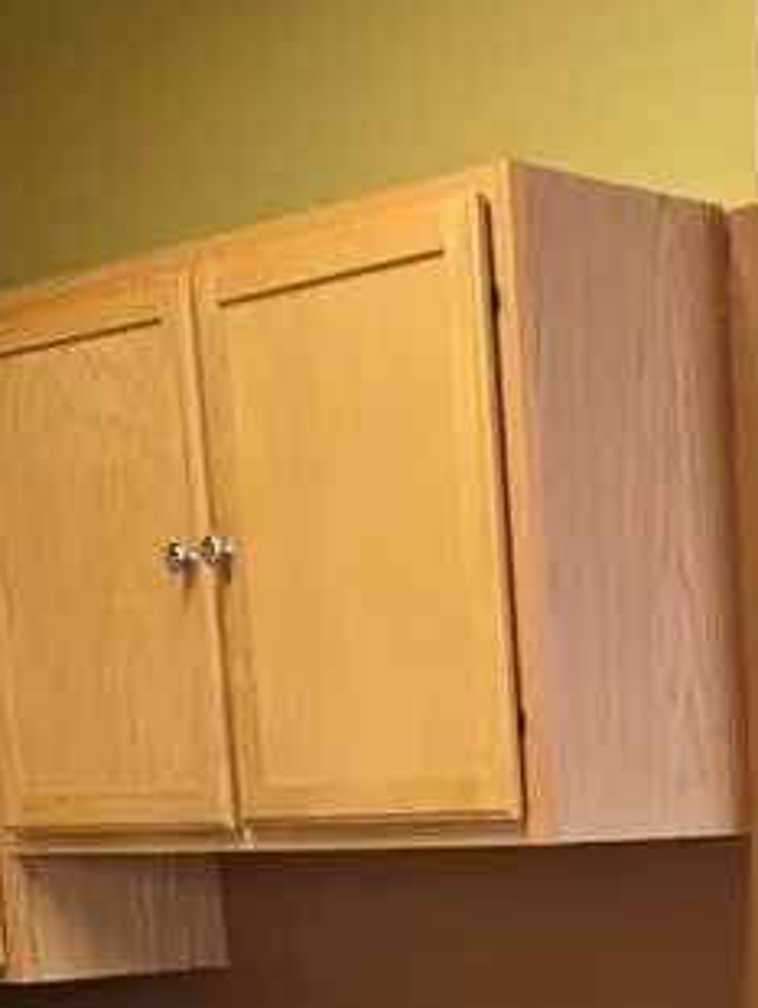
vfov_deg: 19.8
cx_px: 784
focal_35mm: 89
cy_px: 1395
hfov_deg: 16.2
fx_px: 2595
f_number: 1.8
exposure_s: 1/120
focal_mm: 5.4
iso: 320
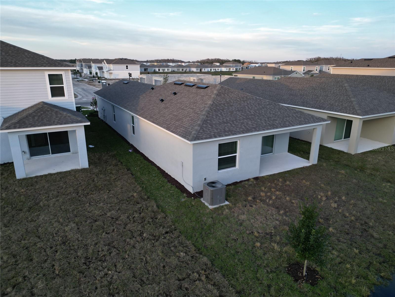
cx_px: 198
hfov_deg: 71.6
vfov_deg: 56.8
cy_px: 148
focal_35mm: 24
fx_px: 274
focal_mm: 6.72
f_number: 1.7
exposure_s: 1/200
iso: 100
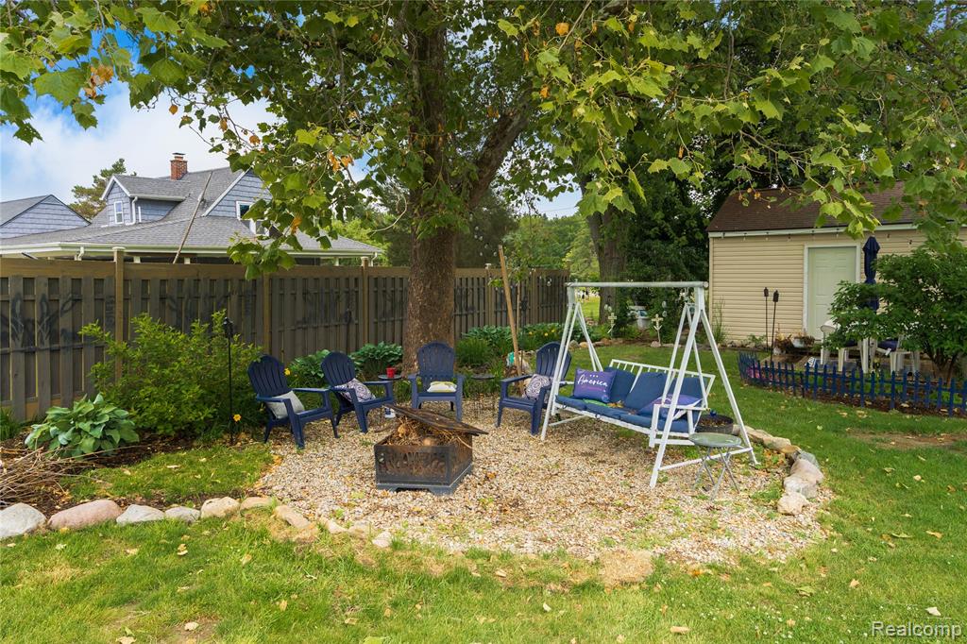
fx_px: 644
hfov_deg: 73.8
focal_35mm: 24
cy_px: 322
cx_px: 484
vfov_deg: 53.1
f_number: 7.1
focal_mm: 24
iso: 200
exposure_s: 1/125
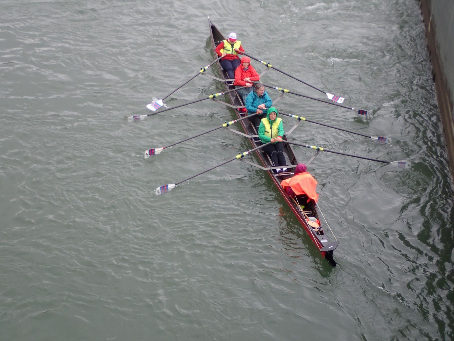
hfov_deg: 24.4
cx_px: 227
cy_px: 170
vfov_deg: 18.4
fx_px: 1049
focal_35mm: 80
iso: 200
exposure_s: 1/100
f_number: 4.4
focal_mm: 14.41
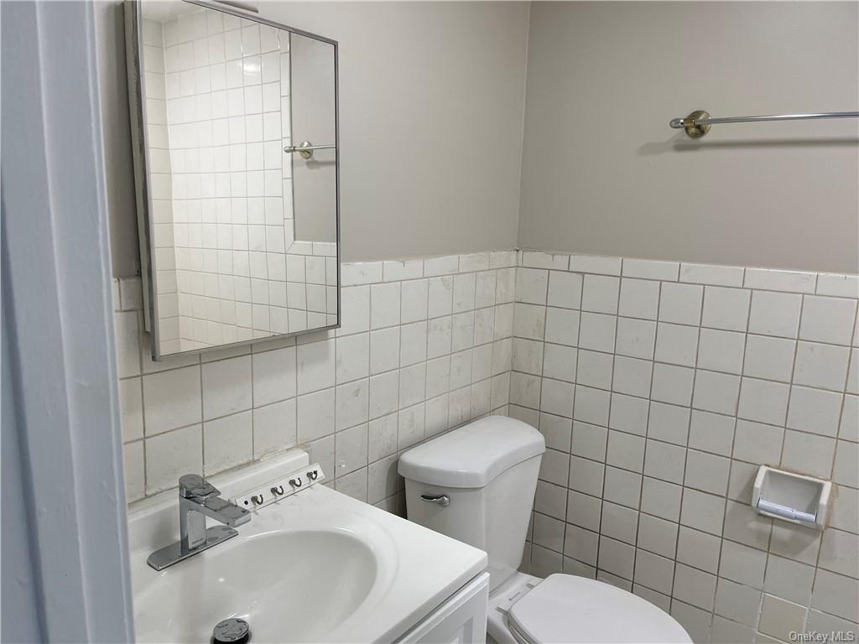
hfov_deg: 67.3
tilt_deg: -10.6
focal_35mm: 26
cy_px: 322
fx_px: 645
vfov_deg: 53.1
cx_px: 430
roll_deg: -0.3
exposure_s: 1/120
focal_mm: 5.1
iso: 64
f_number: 1.6
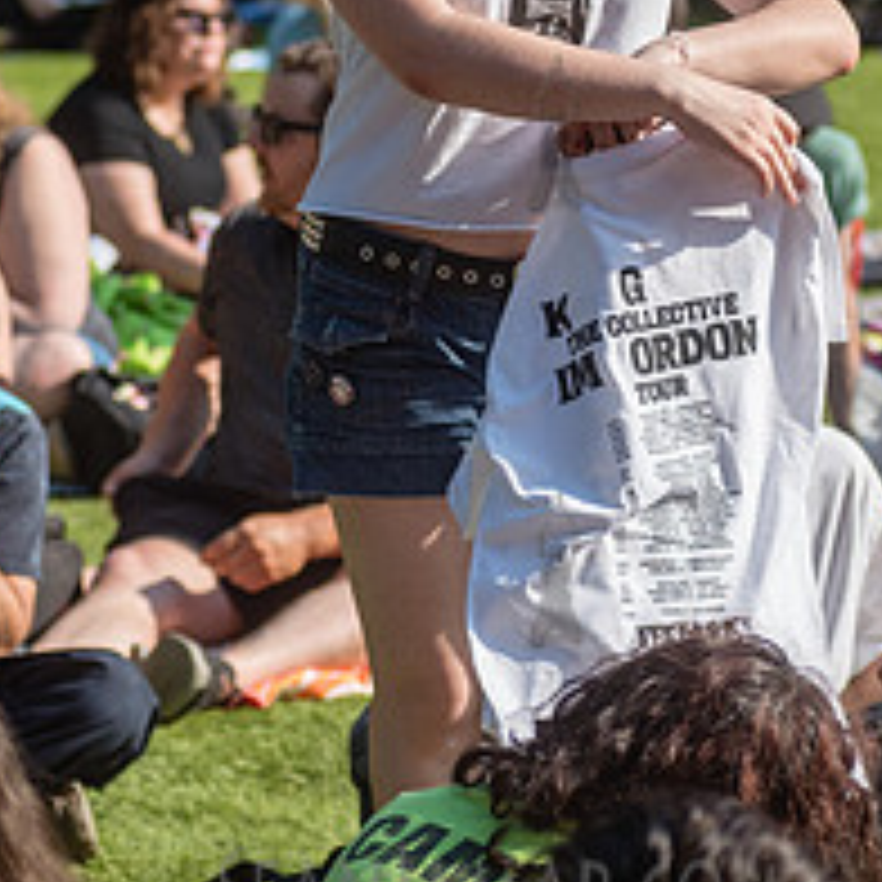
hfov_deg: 8.1
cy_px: 133
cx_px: 554
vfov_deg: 8.1
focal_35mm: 216
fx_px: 6227
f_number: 3.5
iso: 400
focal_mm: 86
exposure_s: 1/4000
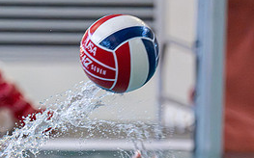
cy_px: 187
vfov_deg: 2.0
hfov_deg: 3.1
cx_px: 218
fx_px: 4635
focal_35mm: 670
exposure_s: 1/1000
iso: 11400
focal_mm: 200
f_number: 4
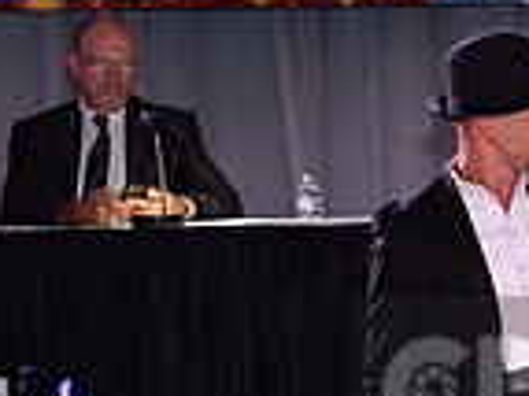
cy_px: 394
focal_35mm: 437
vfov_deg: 3.4
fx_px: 6673
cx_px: 755
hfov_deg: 4.5
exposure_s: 1/250
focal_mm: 112
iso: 1600
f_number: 4.5
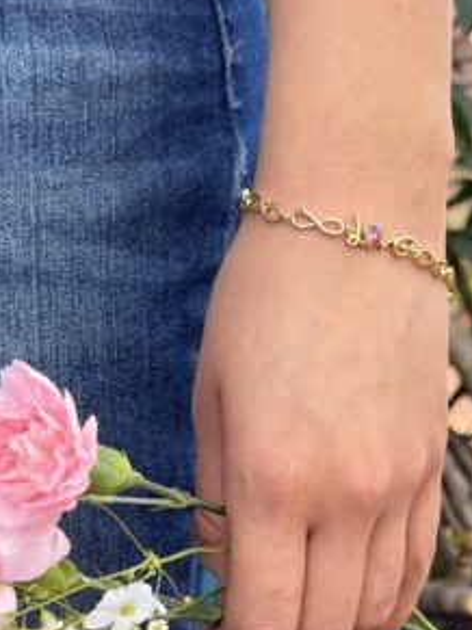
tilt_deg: -10.6
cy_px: 379
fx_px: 1201
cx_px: 251
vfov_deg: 29.3
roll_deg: +3.2
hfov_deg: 22.2
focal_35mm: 66
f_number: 1.78
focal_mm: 6.76
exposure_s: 1/478
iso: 64
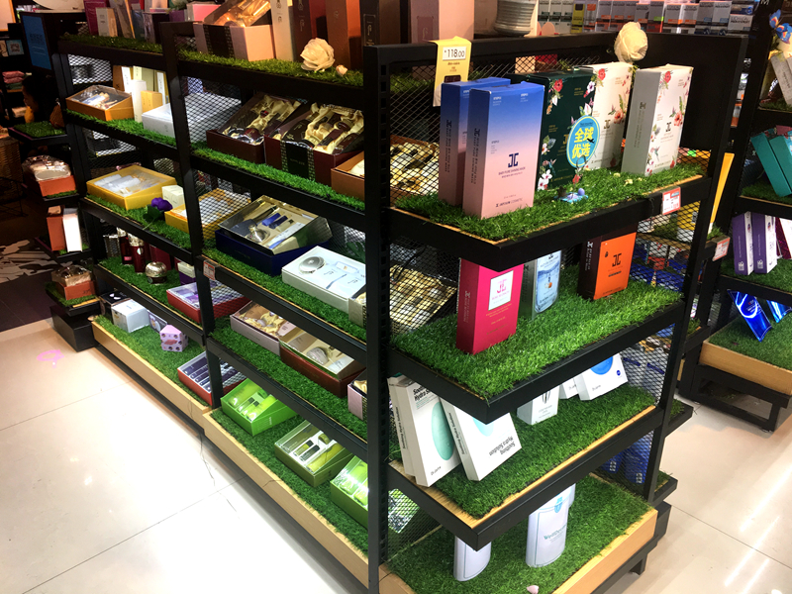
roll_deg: +0.8
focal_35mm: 29
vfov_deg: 48.2
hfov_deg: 61.7
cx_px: 396
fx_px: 664
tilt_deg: -23.6
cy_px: 297
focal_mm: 4.15
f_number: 2.2
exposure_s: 1/100
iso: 40
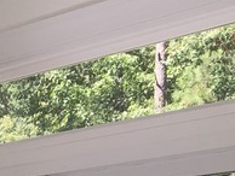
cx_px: -306
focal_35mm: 153
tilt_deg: -7.2
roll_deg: +2.1
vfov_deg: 8.6
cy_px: 458
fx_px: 1040
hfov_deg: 11.1
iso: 25
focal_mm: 4.15
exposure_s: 1/295
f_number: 2.2
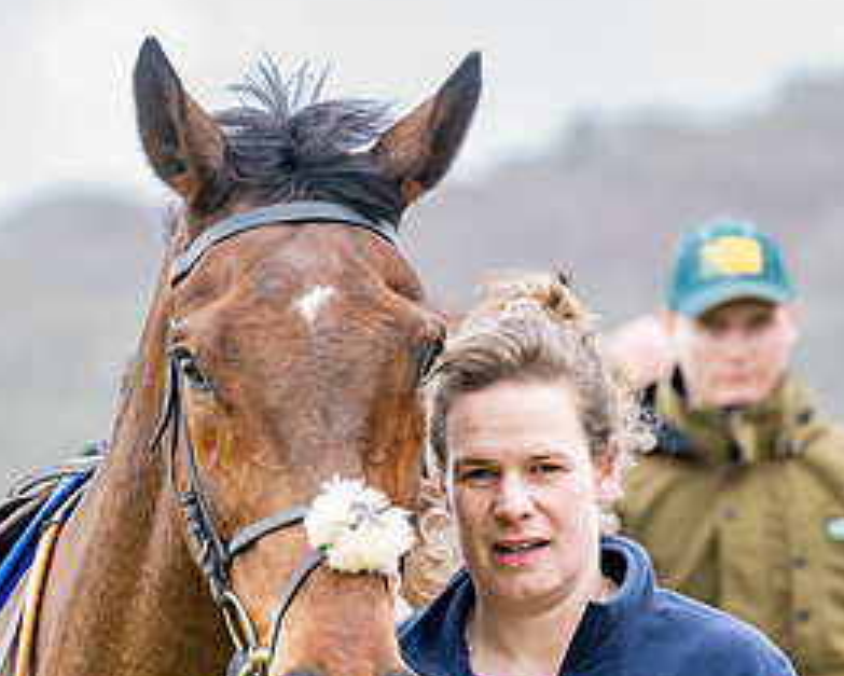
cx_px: 298
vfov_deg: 3.0
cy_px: 613
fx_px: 12819
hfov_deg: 3.8
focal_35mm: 513
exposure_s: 1/500
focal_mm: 185
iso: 400
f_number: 5
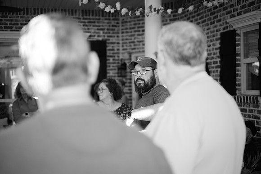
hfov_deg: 37.5
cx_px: 130
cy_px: 87
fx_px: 384
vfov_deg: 25.5
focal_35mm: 53
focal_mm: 35
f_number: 1.4
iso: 400
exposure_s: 1/140
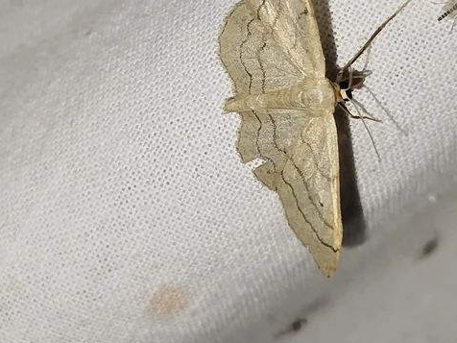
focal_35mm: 109
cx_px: 228
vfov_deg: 13.5
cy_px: 77
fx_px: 1439
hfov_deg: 18.0
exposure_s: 1/50
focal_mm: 5.31
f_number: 1.7
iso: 125
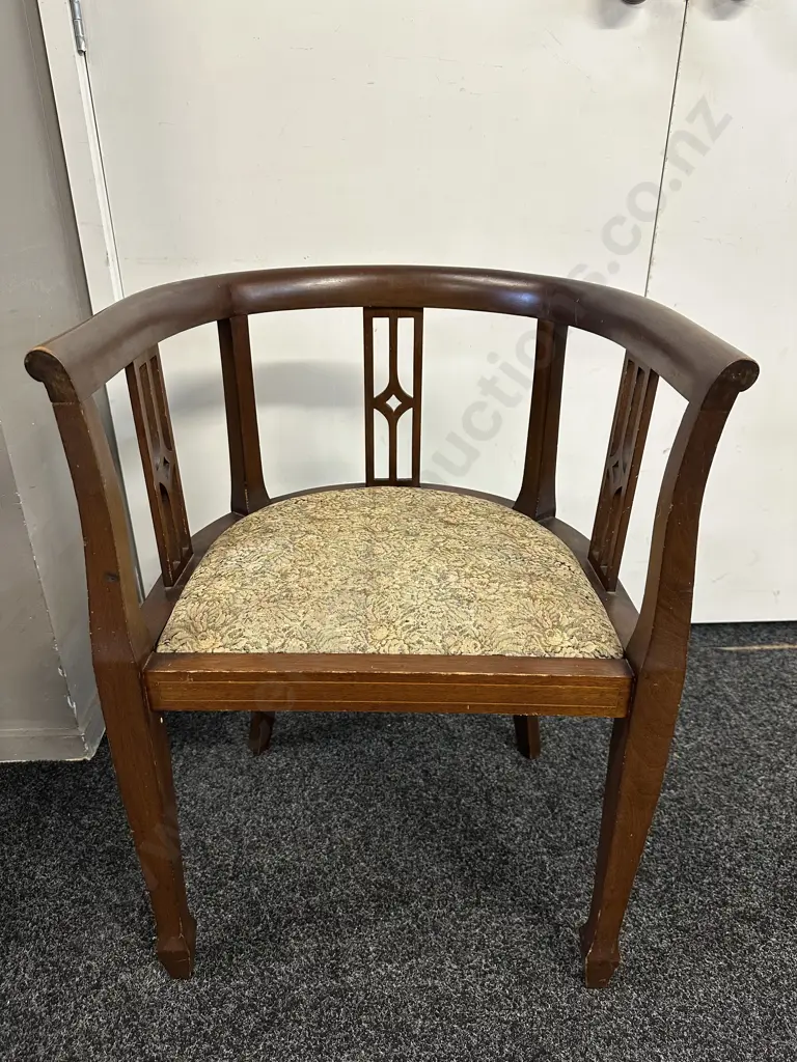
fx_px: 737
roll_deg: +0.0
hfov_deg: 56.8
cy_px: 531
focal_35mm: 24
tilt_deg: -27.3
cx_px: 398
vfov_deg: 71.6
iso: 200
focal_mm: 6.86
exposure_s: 1/50
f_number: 1.78
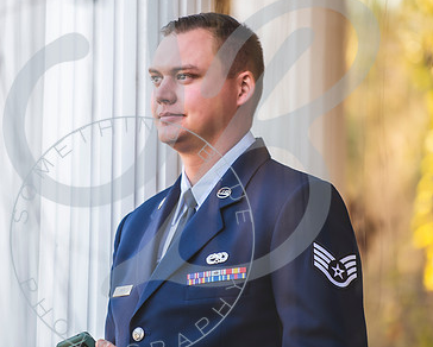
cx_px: 188
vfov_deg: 5.1
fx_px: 3900
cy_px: 138
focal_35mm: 304
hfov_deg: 6.4
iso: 200
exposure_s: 1/200
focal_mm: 200
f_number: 2.8
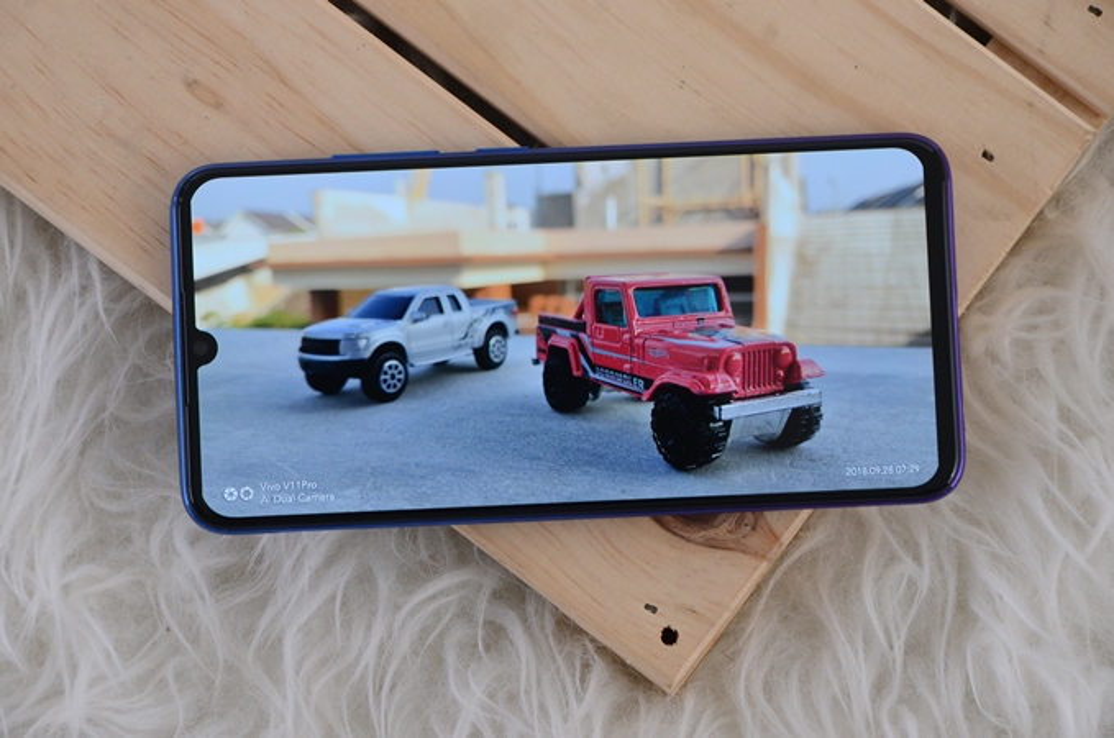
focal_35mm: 158
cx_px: 557
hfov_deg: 13.1
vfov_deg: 8.7
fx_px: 4865
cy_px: 369
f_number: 8
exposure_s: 1/90
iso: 800
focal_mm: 105
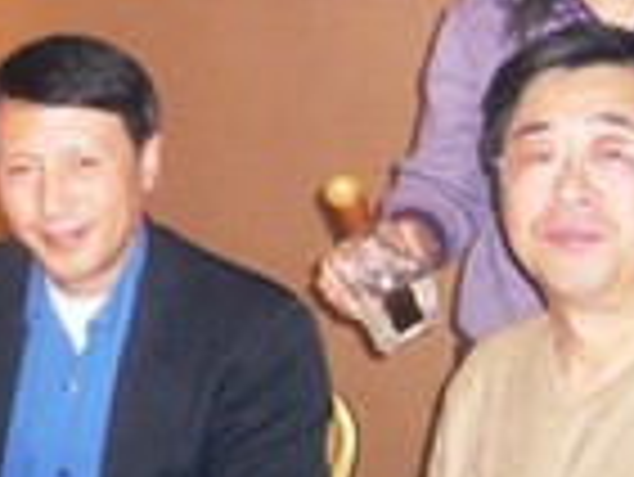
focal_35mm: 99
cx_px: 81
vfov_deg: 14.9
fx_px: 1815
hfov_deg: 19.5
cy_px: 94
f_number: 2.8
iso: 400
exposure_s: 1/60
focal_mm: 5.8
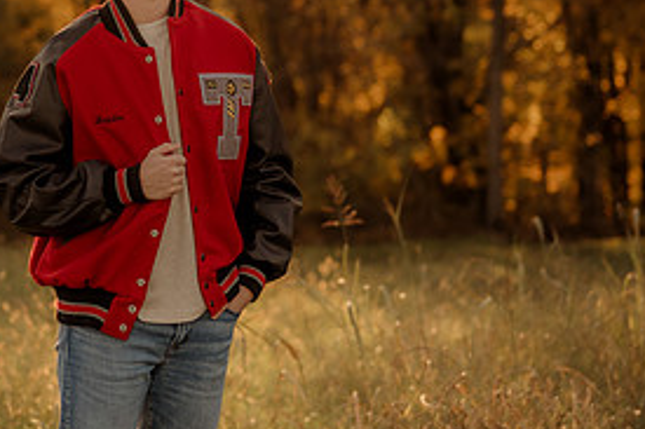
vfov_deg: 8.7
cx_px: 82
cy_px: 87
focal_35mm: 158
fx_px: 2829
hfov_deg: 12.9
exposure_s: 1/1000
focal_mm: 50
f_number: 1.8
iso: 250
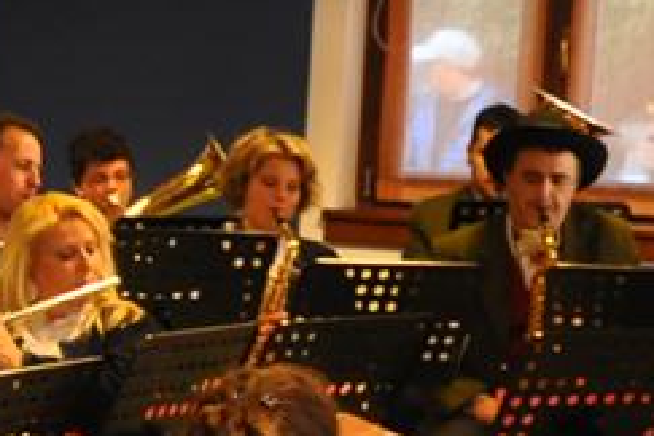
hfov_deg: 8.8
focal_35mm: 217
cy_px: 451
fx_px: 3942
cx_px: -764
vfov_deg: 6.3
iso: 800
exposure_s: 1/60
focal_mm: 22
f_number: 3.8
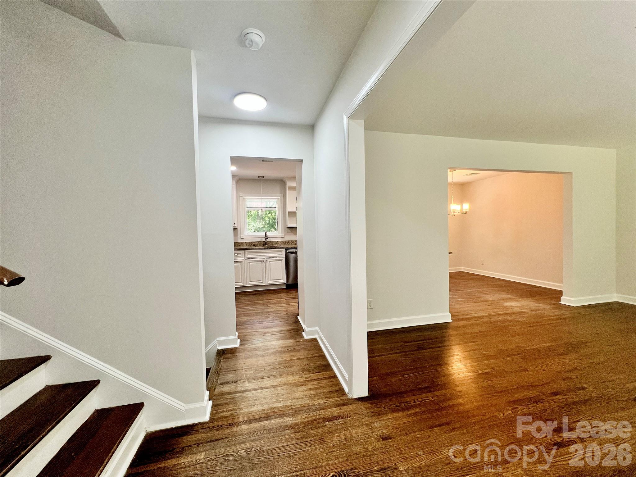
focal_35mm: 13
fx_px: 239
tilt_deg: -2.1
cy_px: 238
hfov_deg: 106.2
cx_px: 318
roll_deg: +1.3
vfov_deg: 89.9
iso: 125
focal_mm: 1.57
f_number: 1.8
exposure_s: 1/120
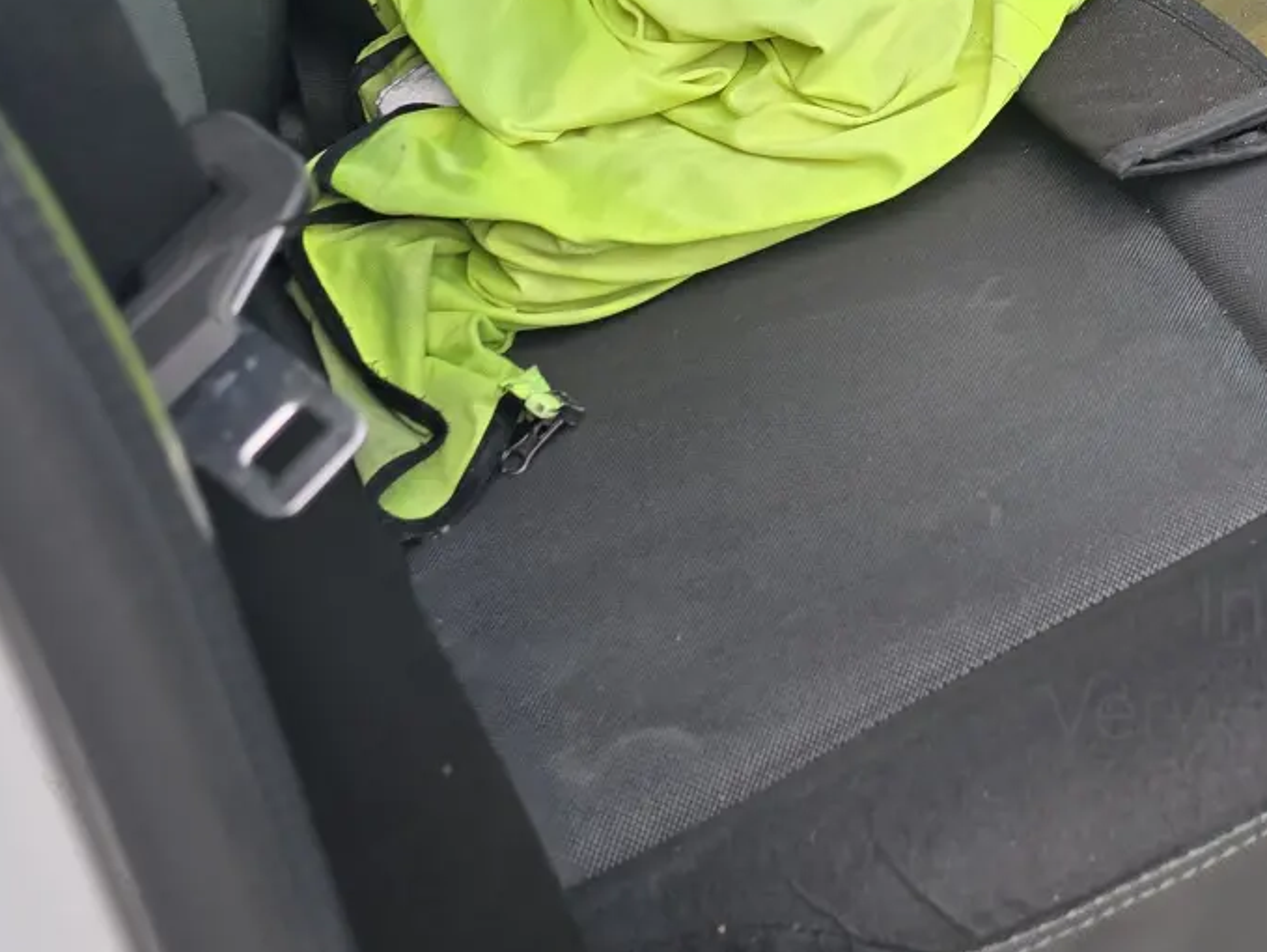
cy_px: -230
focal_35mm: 65
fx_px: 2380
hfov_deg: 27.8
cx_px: 1310
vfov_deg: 20.9
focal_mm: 6.3
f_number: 1.7
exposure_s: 1/180
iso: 12
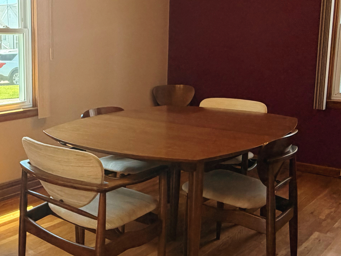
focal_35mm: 42
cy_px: 110
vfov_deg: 34.3
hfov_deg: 41.8
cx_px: 45
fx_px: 414
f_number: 2.2
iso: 200
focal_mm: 2.22
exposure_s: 1/120
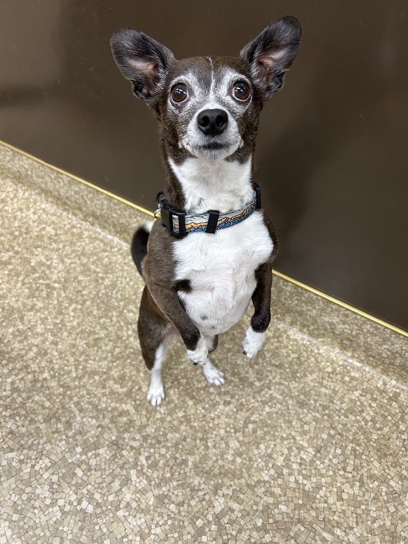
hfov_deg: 53.1
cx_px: 204
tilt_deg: -49.7
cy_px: 272
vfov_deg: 67.3
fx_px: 409
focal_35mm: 26
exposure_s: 1/60
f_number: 1.5
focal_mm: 5.7
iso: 100
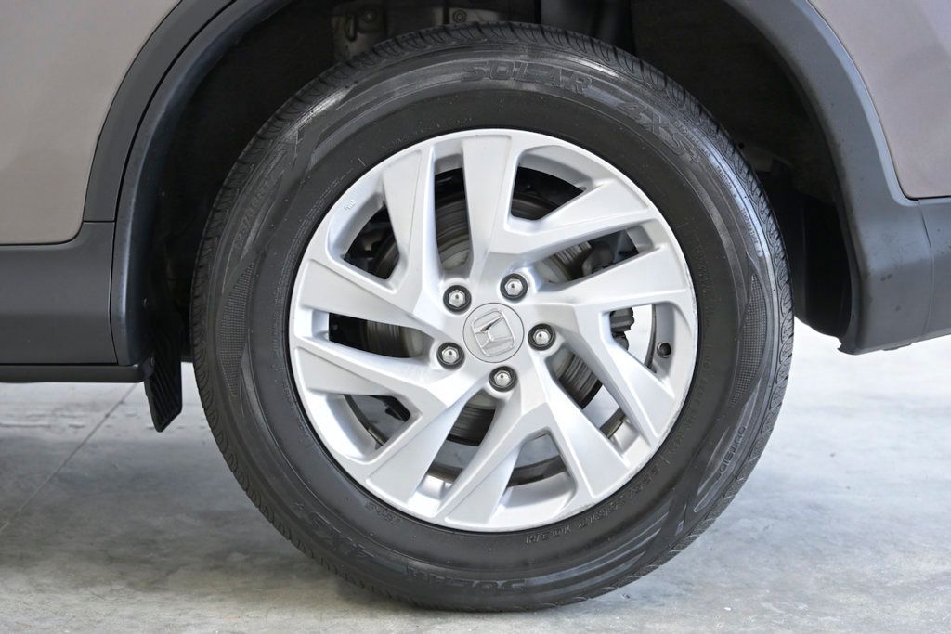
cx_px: 476
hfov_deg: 39.6
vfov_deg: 27.0
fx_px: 1321
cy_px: 317
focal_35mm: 50
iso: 2000
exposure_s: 1/500
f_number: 4
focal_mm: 50
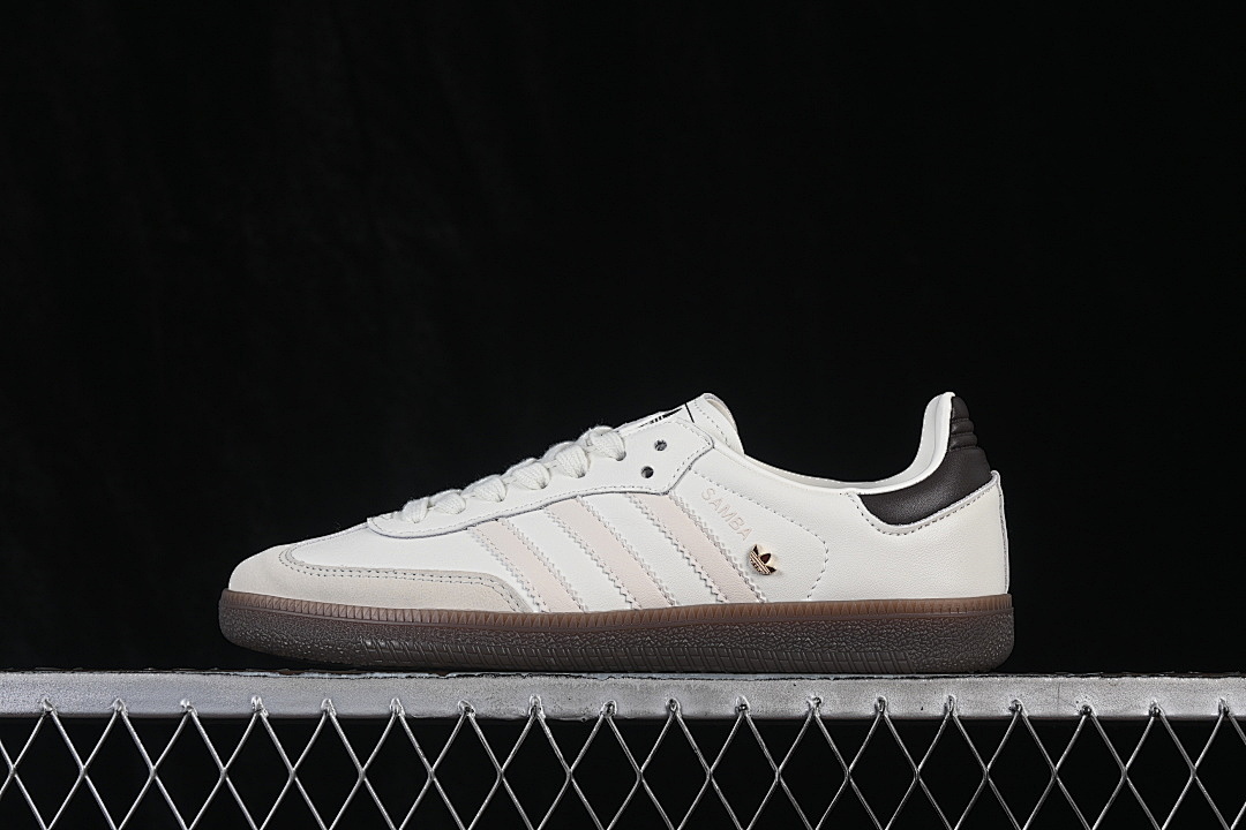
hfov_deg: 27.0
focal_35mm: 75
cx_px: 623
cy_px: 415
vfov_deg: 18.2
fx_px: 2596
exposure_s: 1/80
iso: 160
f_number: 8
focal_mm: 50
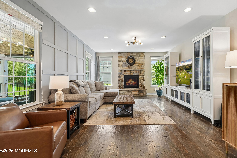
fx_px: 105
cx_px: 118
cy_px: 79
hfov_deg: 96.7
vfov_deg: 73.7
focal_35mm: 16
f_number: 8
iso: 400
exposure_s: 1/15
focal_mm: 16
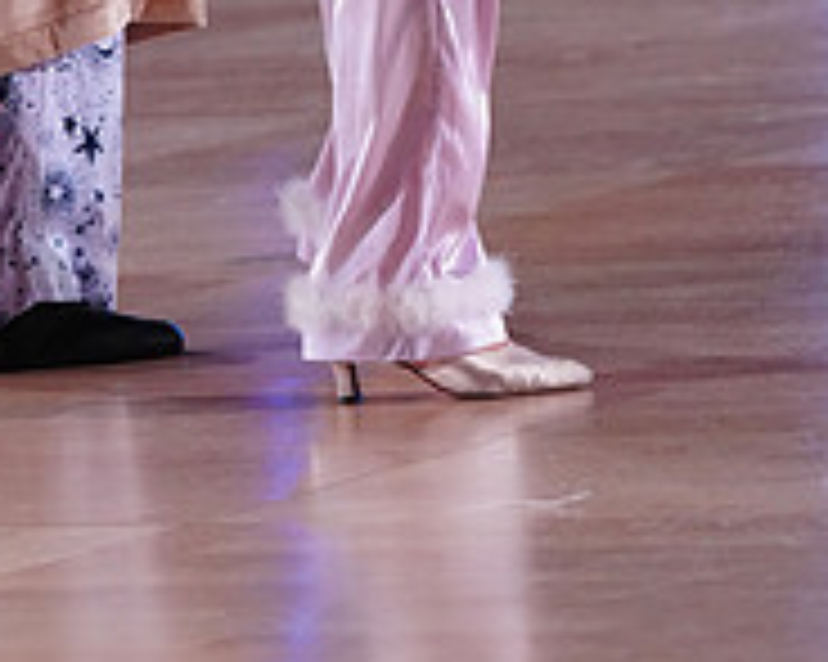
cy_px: -608
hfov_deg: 5.6
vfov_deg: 4.4
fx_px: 8499
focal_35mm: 347
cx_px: 268
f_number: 4
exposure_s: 1/400
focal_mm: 117
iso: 3200
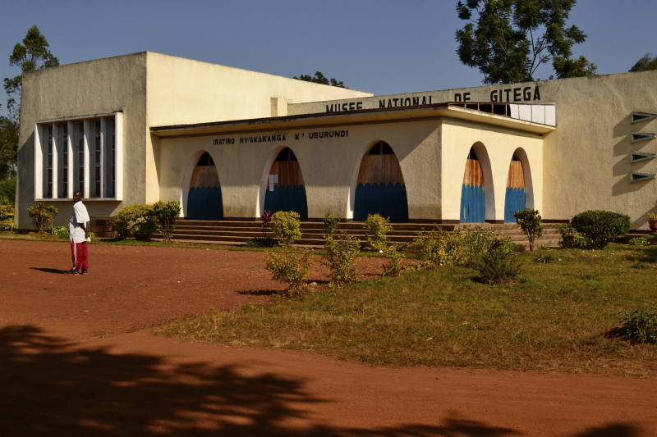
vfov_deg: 29.9
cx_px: 328
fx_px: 821
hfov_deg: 43.6
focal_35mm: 45
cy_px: 218
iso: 800
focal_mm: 30
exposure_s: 1/1600
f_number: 10
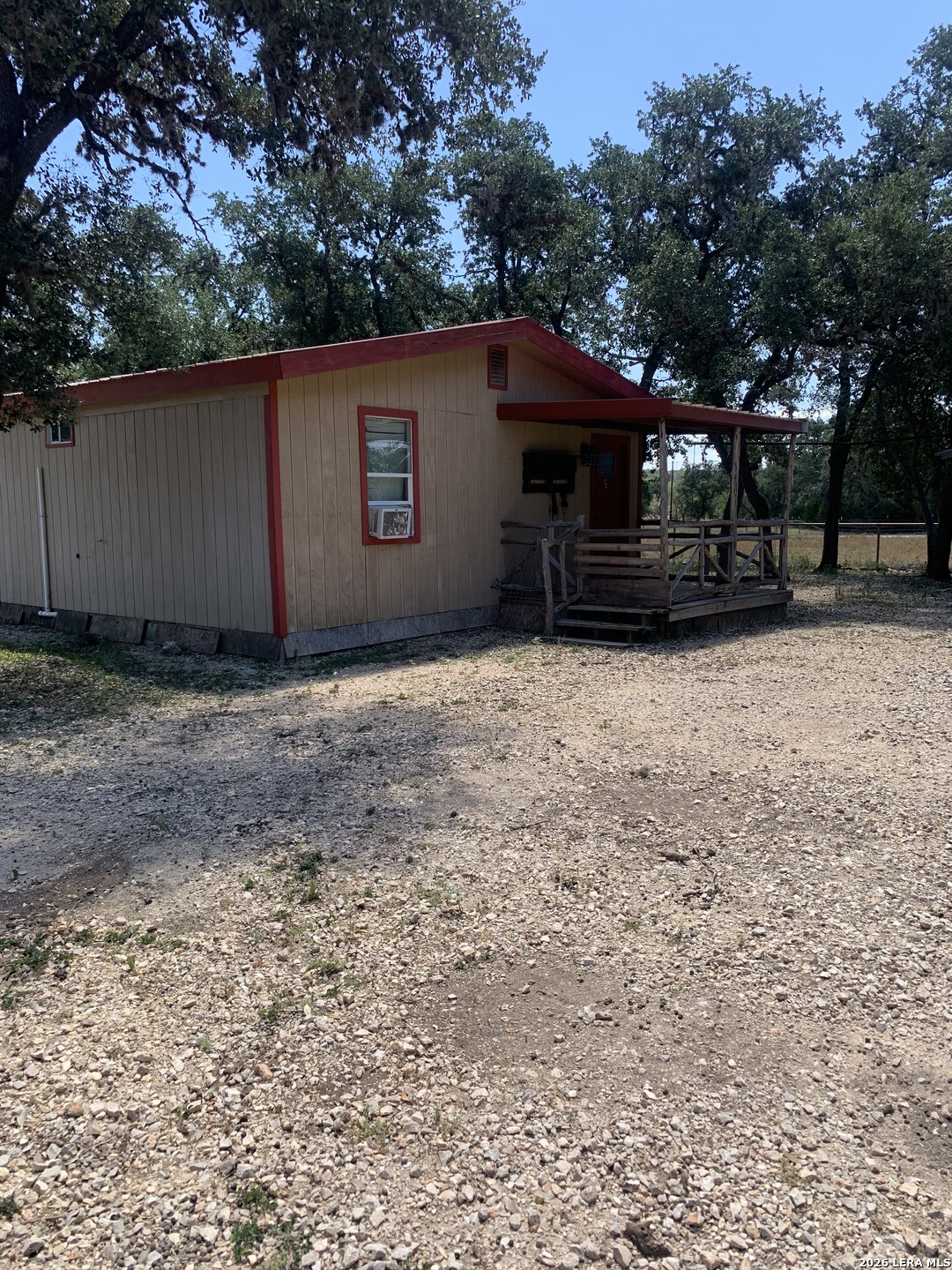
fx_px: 953
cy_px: 635
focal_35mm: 26
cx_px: 476
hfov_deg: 53.1
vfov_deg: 67.3
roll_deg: +0.0
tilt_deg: -7.0
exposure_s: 1/701
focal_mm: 4.25
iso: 25
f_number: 1.8
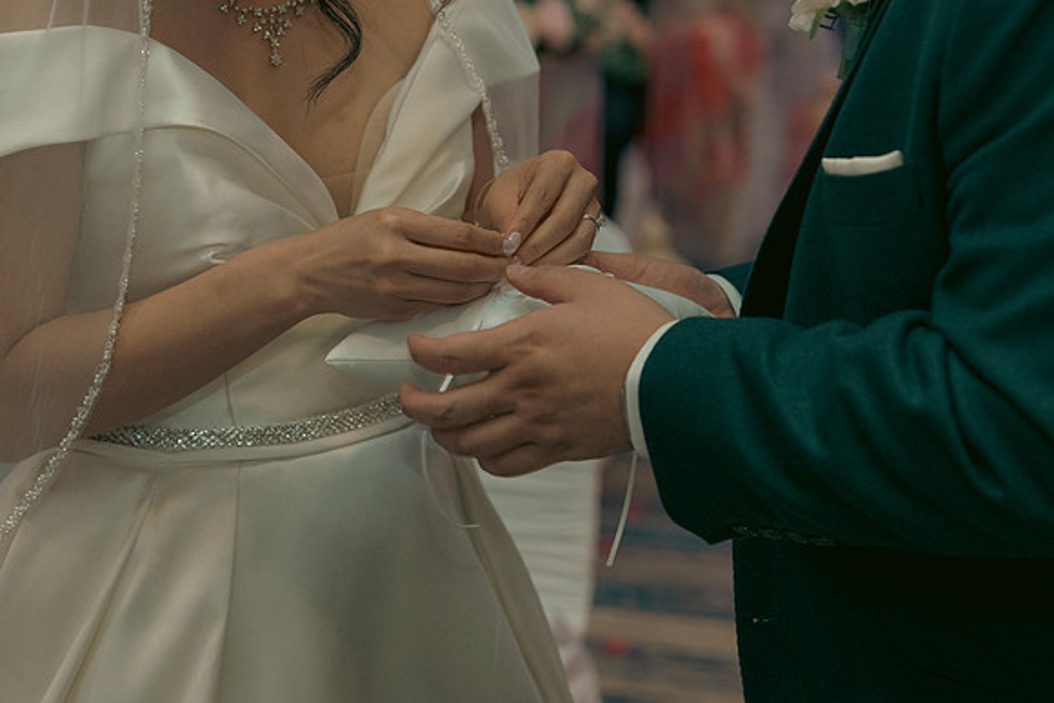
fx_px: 3075
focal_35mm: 105
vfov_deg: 13.0
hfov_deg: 19.5
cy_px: 352
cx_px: 527
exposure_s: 1/160
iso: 2500
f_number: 3.5
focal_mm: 70
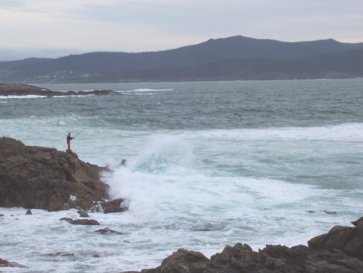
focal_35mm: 111
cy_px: 136
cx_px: 182
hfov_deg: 17.7
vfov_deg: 13.3
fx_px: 1164
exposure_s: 1/180
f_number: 4.8
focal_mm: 16.8
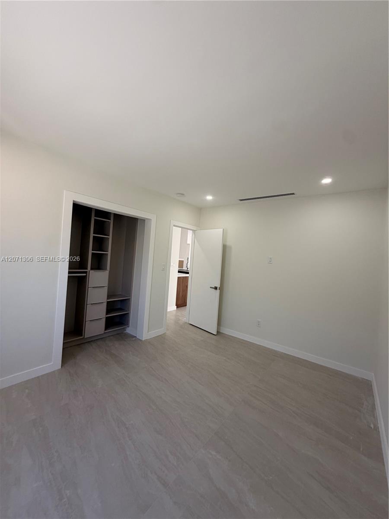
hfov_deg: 85.7
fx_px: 210
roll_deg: -3.4
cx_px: 194
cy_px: 260
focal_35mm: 14
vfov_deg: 102.1
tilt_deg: +2.1
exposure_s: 1/121
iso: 100
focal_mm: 2.22
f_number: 2.2
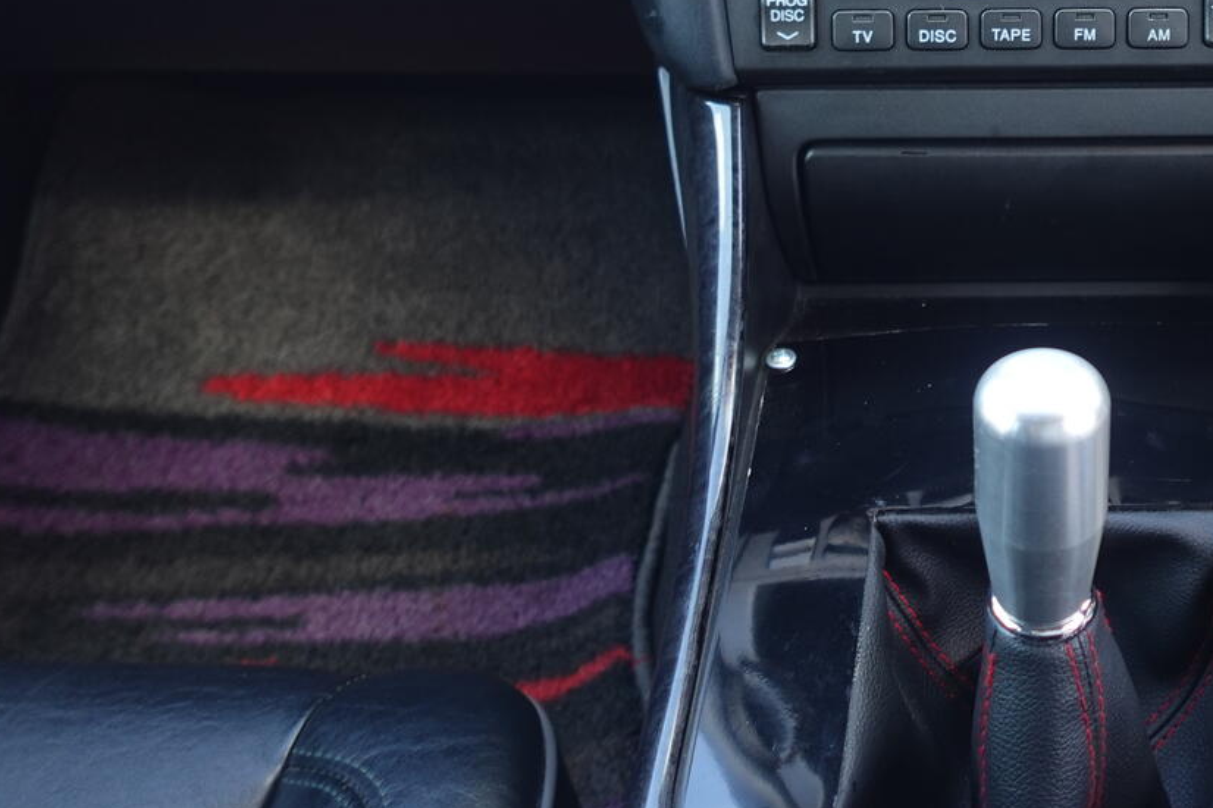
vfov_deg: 27.4
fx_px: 1583
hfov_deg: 39.6
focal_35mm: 47
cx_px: 1031
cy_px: 49
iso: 125
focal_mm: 7.6
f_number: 2
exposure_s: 1/100
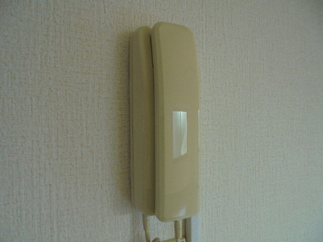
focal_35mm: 26
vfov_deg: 53.1
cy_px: 121
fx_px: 243
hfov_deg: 67.3
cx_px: 162
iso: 250
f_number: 3.5
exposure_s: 1/30
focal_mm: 4.6
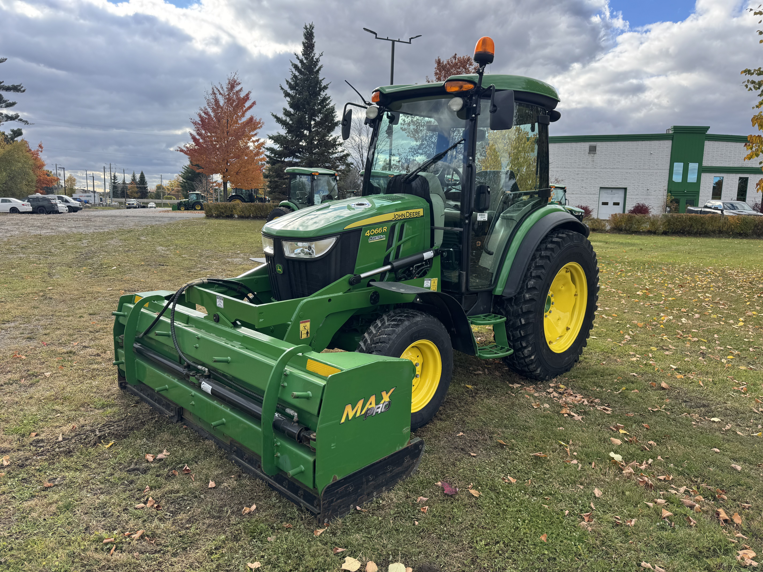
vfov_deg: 56.8
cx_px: 382
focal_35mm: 24
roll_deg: -0.4
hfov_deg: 71.6
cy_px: 286
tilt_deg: -6.7
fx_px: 529
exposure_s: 1/1488
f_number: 1.78
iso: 80
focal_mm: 6.76
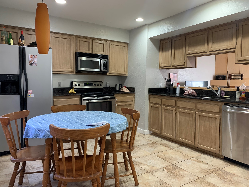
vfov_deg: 53.1
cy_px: 94
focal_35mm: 26
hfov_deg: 67.3
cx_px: 124
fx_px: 187
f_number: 1.8
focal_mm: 4.25
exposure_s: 1/60
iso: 250
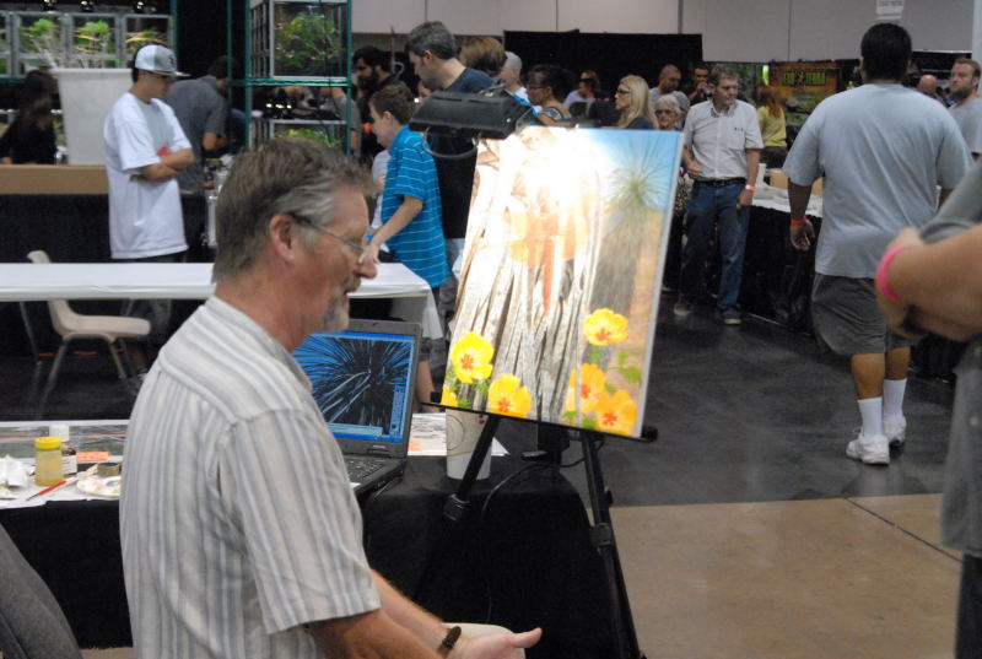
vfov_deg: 22.7
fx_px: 1640
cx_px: 491
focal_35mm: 60
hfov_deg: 33.3
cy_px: 330
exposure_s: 1/400
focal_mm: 40
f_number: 4
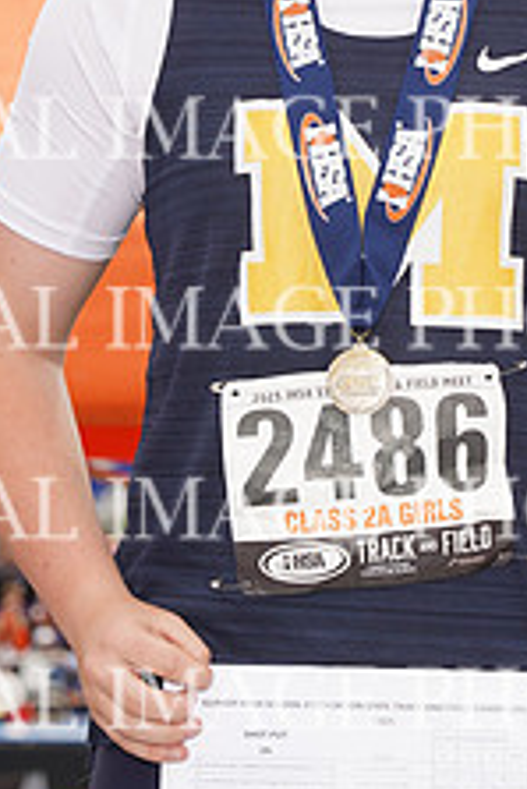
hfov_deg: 5.0
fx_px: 5985
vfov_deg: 7.5
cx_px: 384
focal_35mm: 273
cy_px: 223
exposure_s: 1/200
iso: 100
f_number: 8
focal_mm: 105
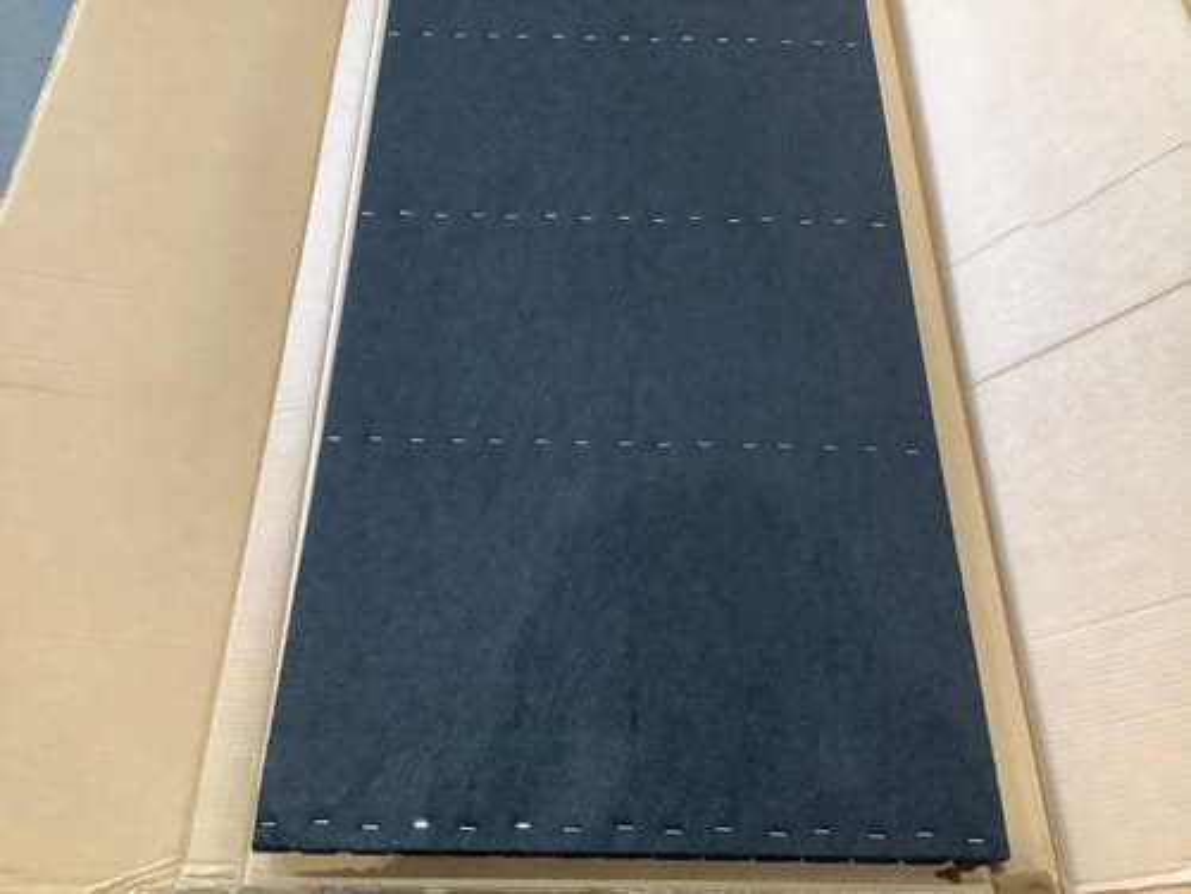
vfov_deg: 45.4
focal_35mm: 31
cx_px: 596
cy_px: 447
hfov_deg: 58.4
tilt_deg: -59.7
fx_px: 1067
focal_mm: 3.3
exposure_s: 1/50
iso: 320
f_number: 2.4
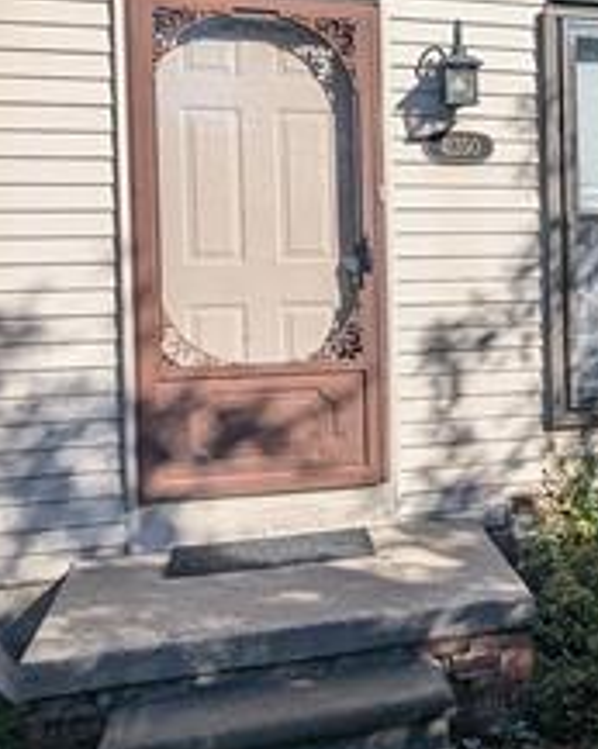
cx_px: 709
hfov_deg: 29.1
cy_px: 293
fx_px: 998
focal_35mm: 45
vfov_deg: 41.0
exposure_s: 1/1481
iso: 47
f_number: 2.2
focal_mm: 1.95
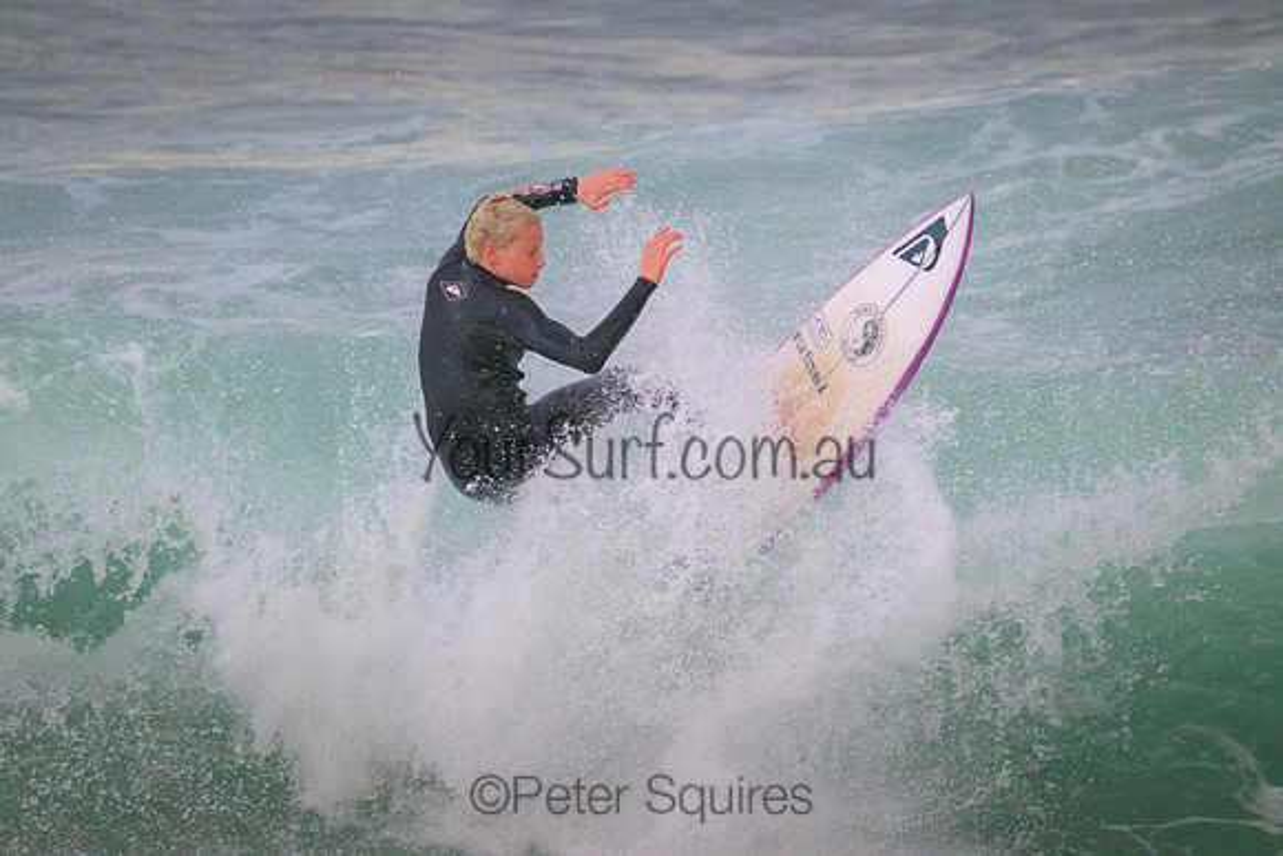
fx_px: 28516
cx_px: 642
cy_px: 428
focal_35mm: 800
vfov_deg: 1.7
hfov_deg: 2.6
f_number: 11
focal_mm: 800
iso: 14400
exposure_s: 1/1250
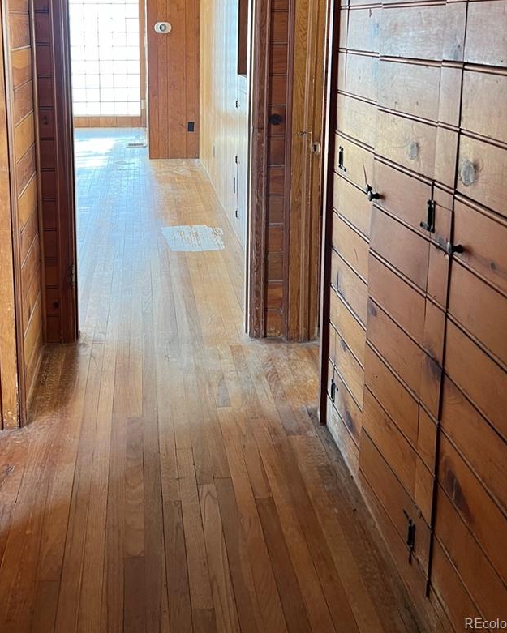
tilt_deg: -9.8
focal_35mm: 39
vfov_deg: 45.0
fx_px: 731
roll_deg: +1.0
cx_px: 172
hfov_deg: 37.8
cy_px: 148
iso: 160
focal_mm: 5.7
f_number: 1.5
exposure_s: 1/60
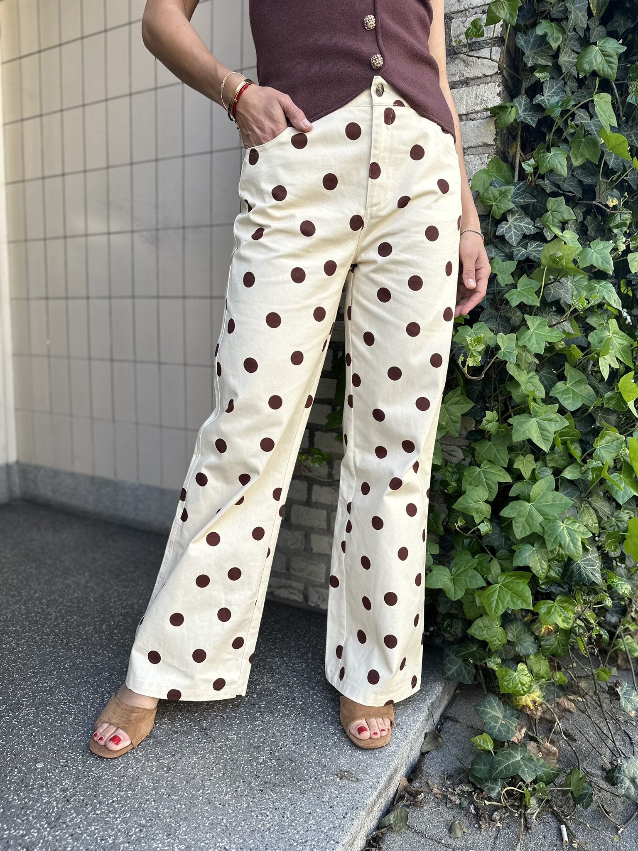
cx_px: 319
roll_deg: -2.5
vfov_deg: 71.6
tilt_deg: -7.9
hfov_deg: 56.8
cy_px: 426
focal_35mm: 24
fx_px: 590
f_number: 1.78
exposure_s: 1/364
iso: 80
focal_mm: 6.86
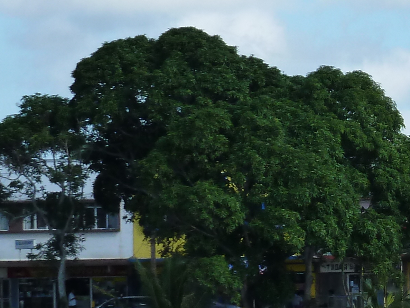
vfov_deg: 6.6
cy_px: 300
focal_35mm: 226
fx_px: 2676
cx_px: 678
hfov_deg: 8.5
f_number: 4.1
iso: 125
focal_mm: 11
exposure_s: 1/400
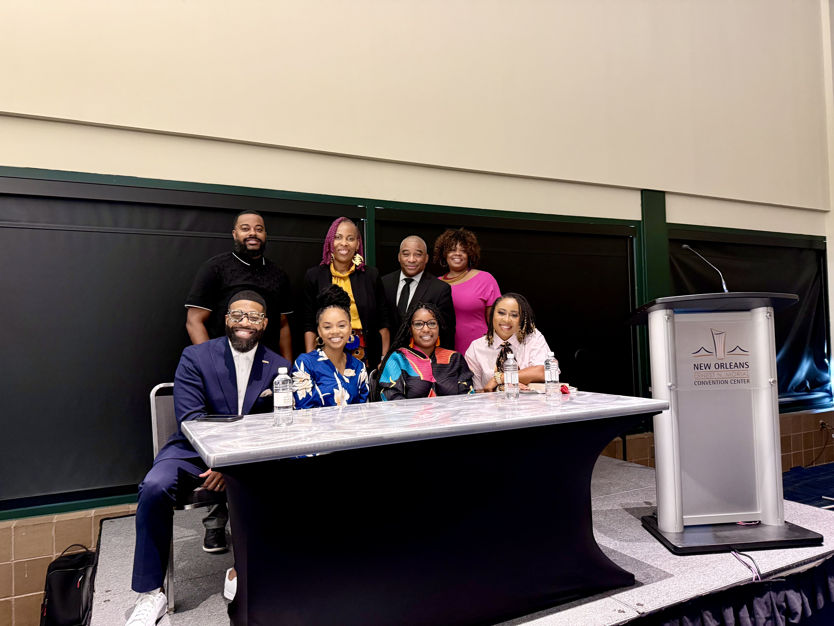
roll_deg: +3.0
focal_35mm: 24
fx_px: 578
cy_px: 313
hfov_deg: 71.6
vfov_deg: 56.8
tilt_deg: +2.3
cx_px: 417
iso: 640
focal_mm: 6.76
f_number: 1.78
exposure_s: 1/40
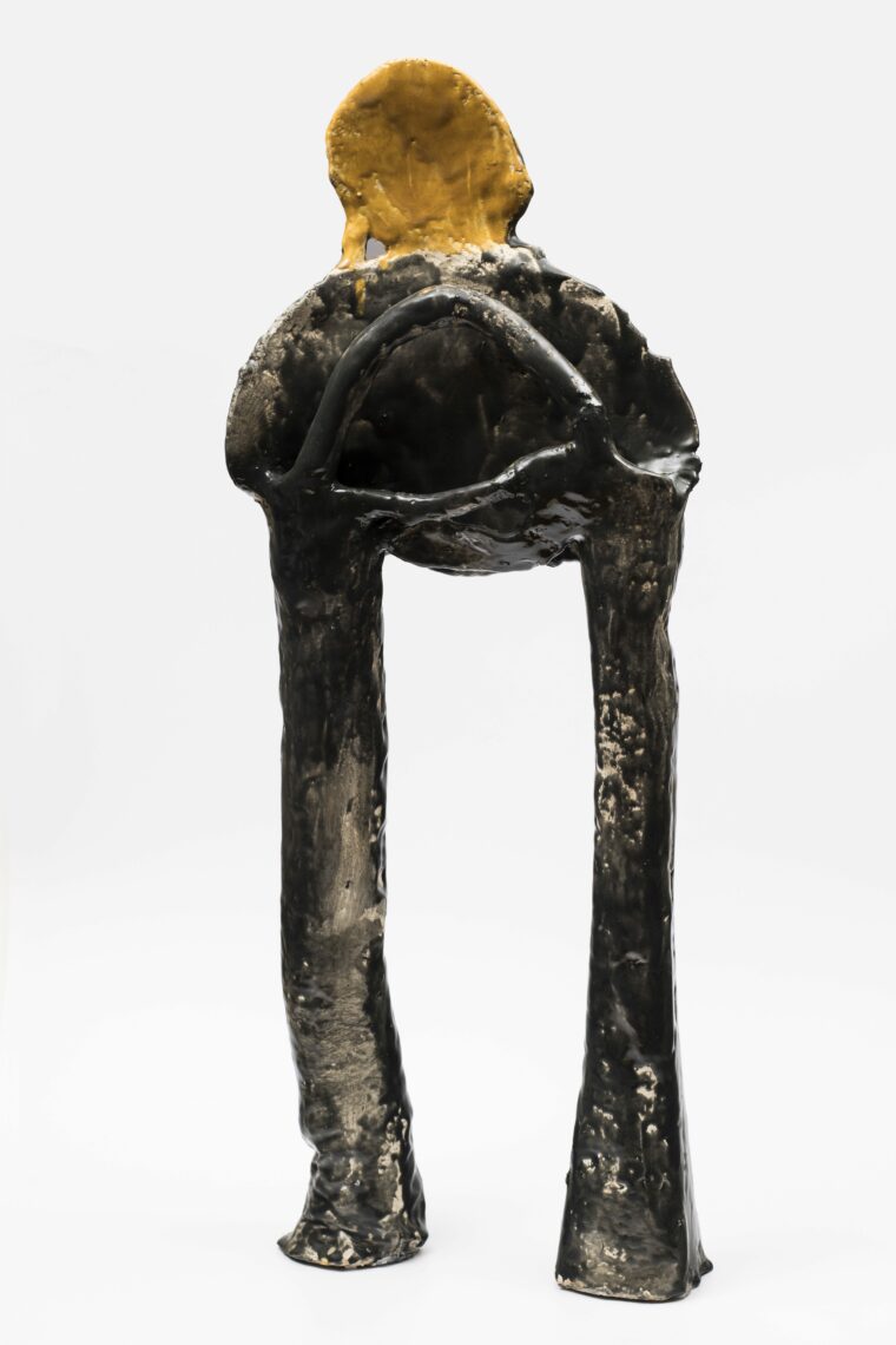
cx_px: 448
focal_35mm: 85
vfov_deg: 23.9
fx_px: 3173
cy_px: 672
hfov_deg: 16.1
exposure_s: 1.5
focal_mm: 85
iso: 100
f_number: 8
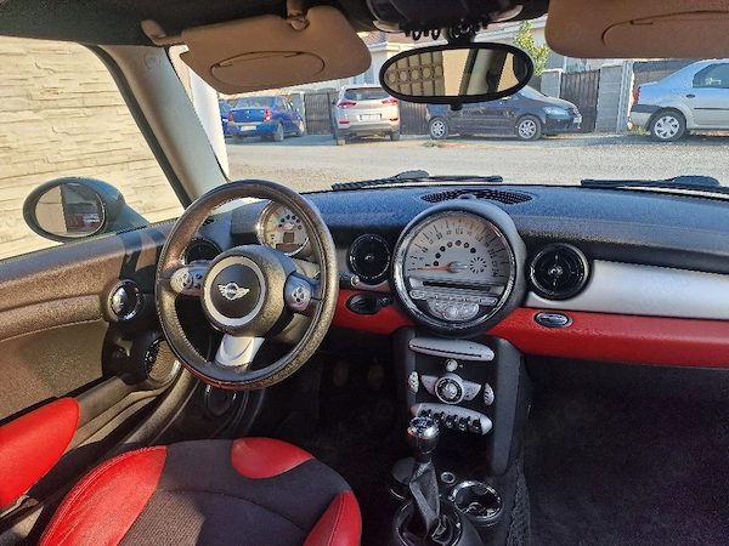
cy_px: 273
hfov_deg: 73.9
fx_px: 484
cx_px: 364
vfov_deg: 58.9
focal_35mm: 23
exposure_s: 1/182
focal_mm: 6.4
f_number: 1.8
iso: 50
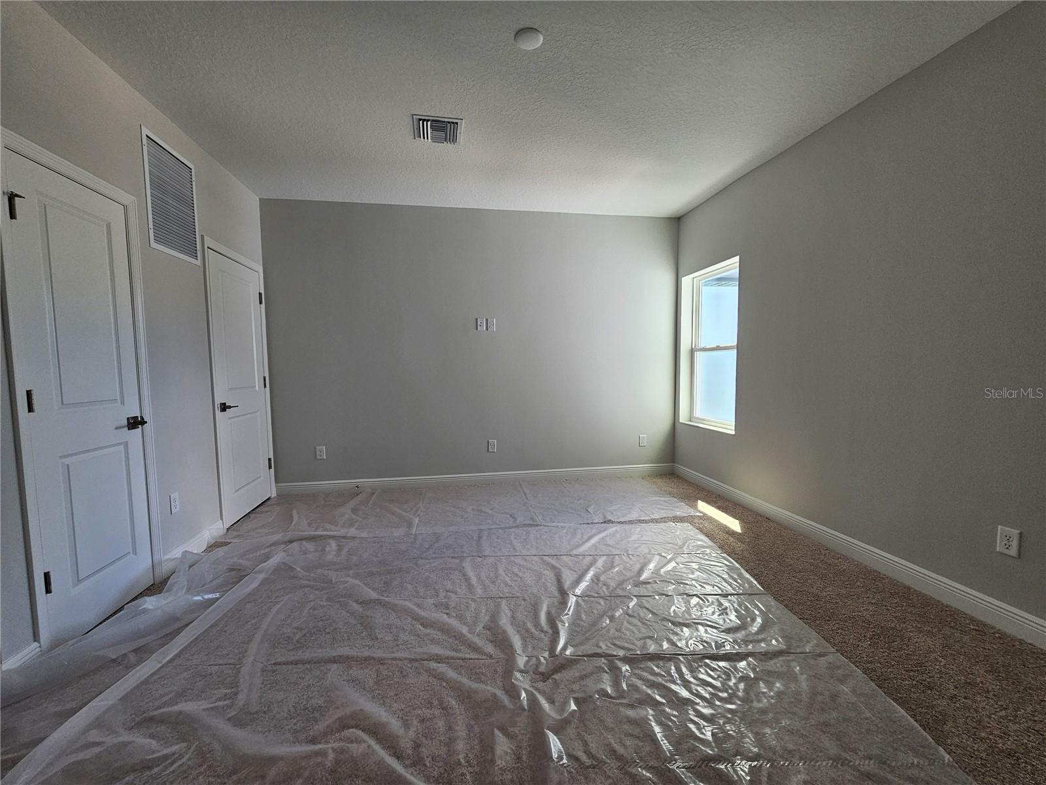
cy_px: 392
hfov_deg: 106.2
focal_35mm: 13
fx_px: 393
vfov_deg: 89.9
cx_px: 523
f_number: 2.2
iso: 80
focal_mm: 2.2
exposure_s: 1/120
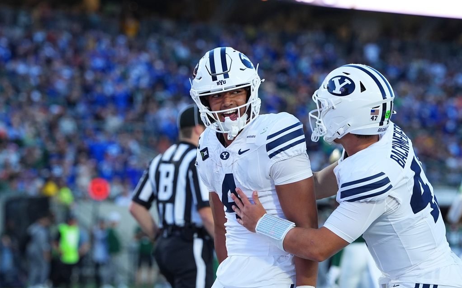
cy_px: 154
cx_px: 231
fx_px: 2216
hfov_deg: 11.9
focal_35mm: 176
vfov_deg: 7.5
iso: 1600
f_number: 2.8
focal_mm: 115
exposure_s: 1/3200
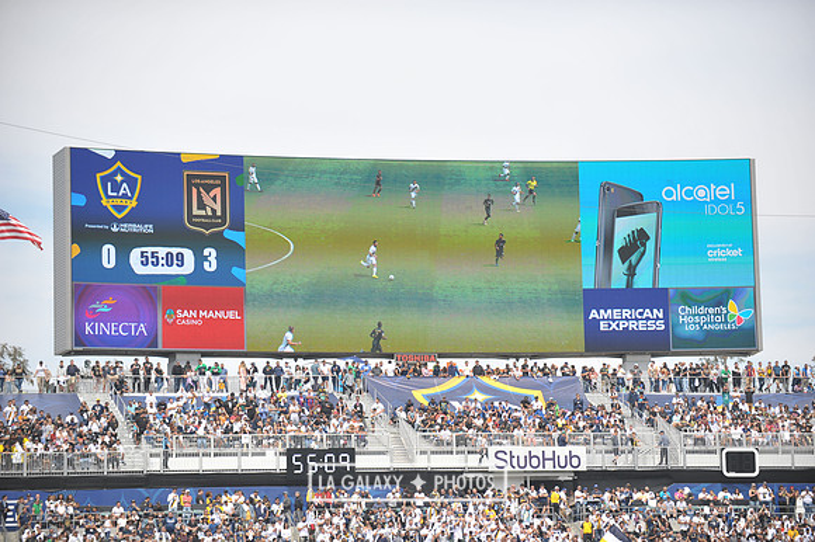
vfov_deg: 10.1
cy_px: 271
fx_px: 3054
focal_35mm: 135
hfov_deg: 15.2
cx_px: 408
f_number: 3.5
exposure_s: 1/2500
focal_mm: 135
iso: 320
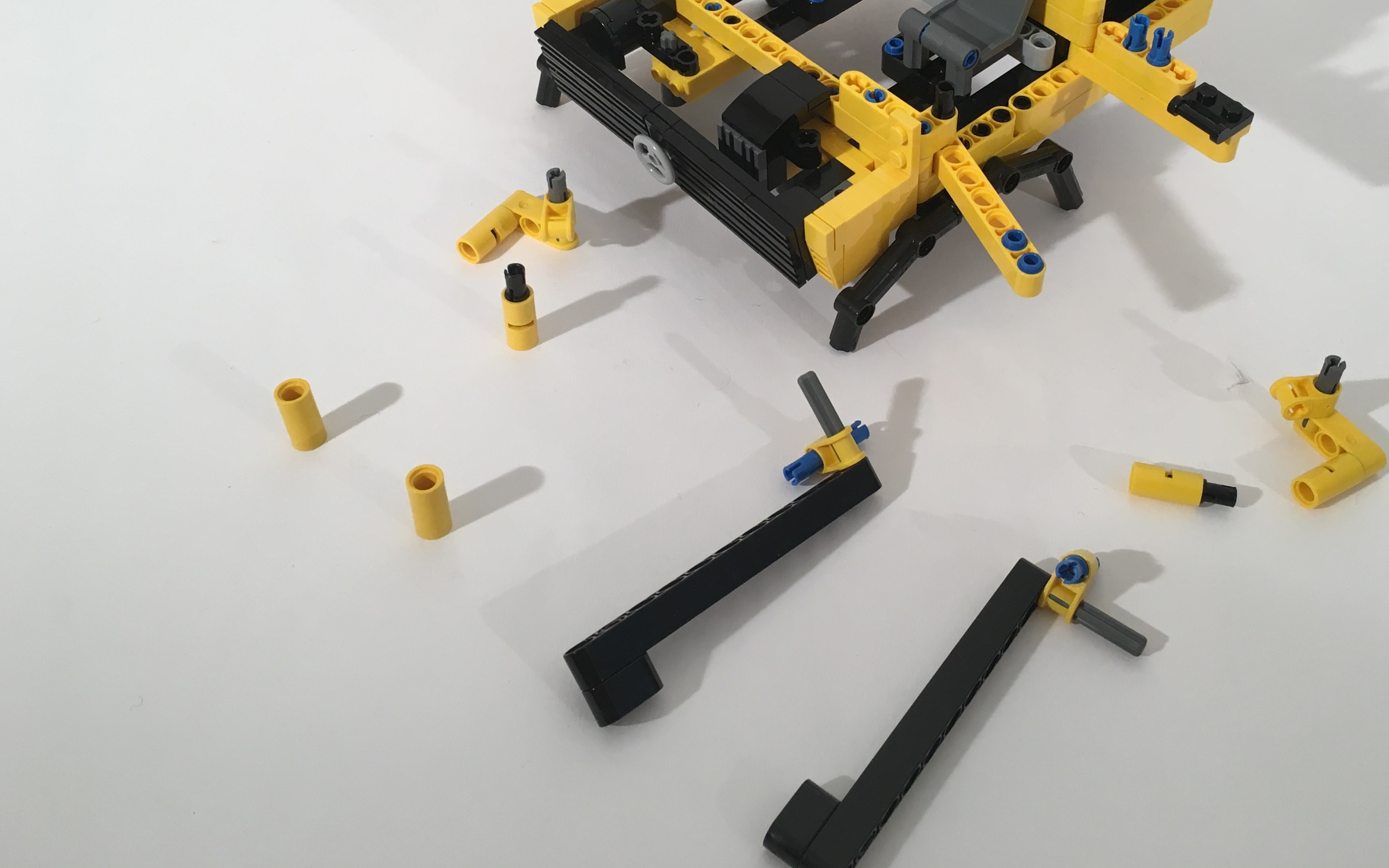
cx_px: 806
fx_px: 1400
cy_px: 256
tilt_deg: -42.5
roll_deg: -4.7
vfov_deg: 34.0
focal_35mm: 37
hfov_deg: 52.5
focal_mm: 4.15
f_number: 2.2
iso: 25
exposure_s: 1/40
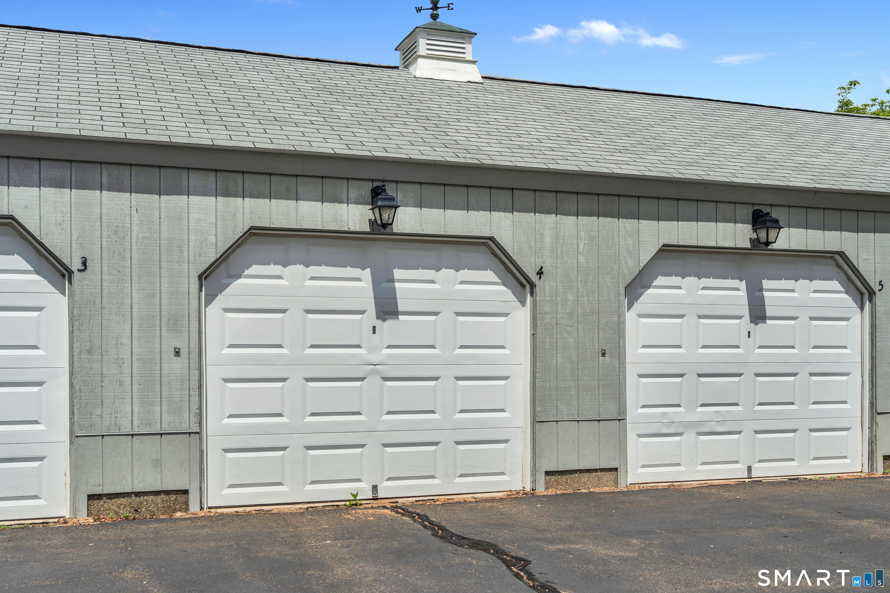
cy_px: 296
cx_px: 445
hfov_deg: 54.4
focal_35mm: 35
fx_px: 865
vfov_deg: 37.9
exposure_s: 1/500
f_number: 7.1
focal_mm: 35
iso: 100
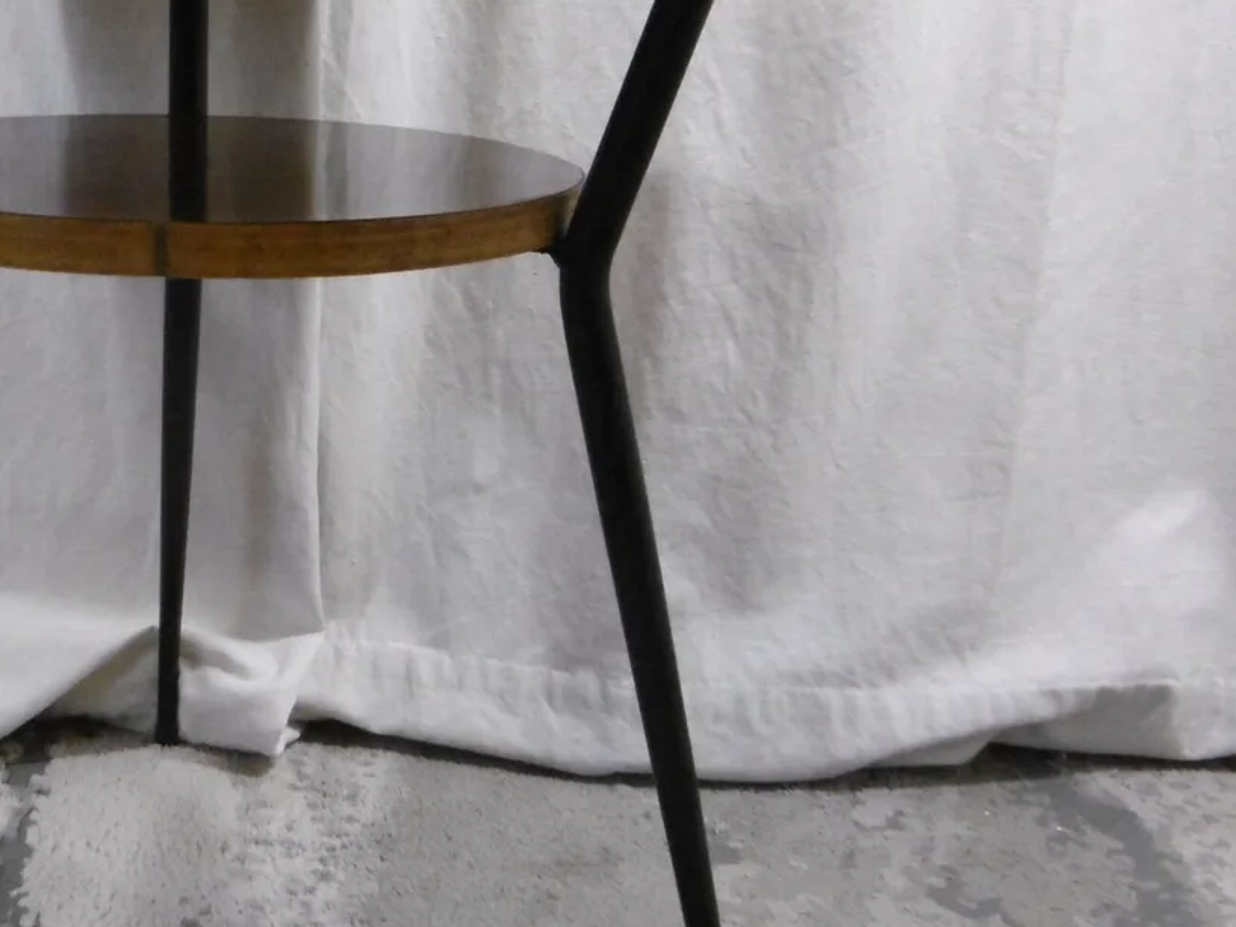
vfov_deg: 30.9
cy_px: 487
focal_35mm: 47
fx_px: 1678
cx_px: 297
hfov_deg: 39.3
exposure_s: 1/25
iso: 400
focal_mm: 4.3
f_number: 3.1
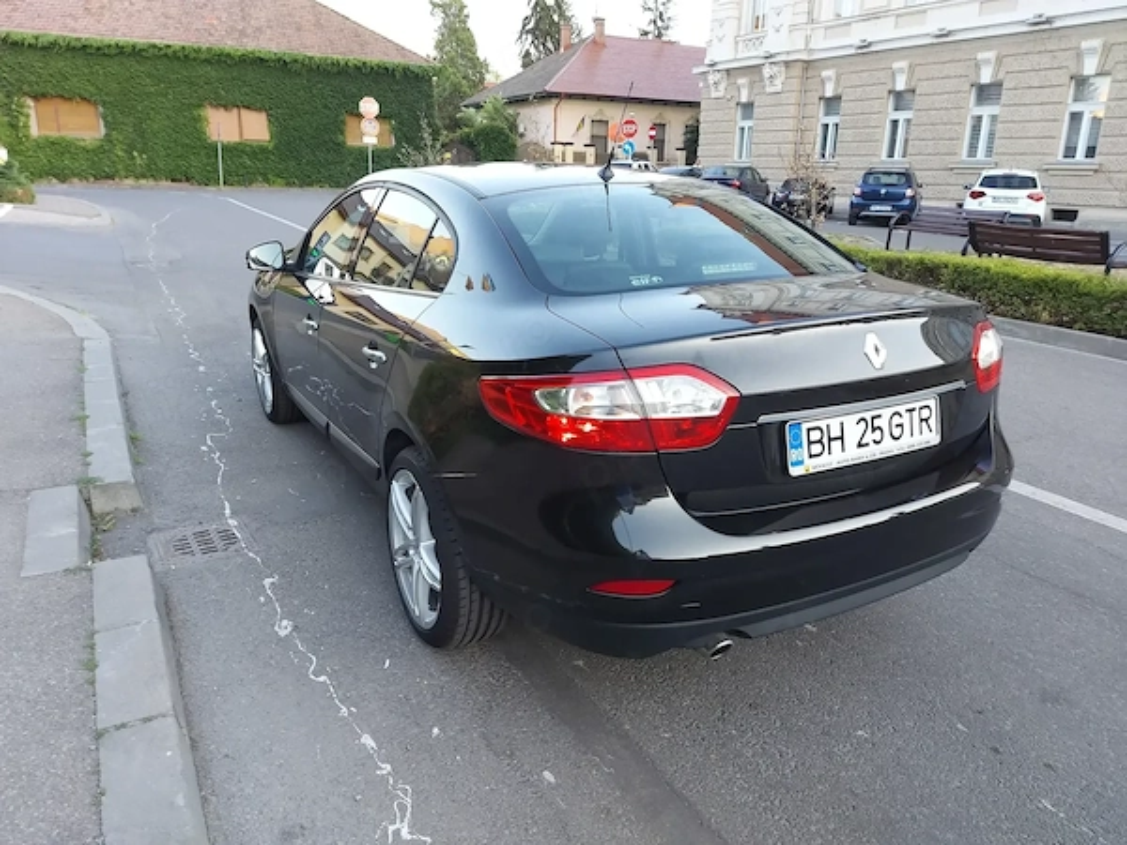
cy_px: 422
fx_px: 781
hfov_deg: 71.6
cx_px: 564
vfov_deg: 56.8
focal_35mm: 24
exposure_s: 1/50
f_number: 1.8
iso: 50
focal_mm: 5.23
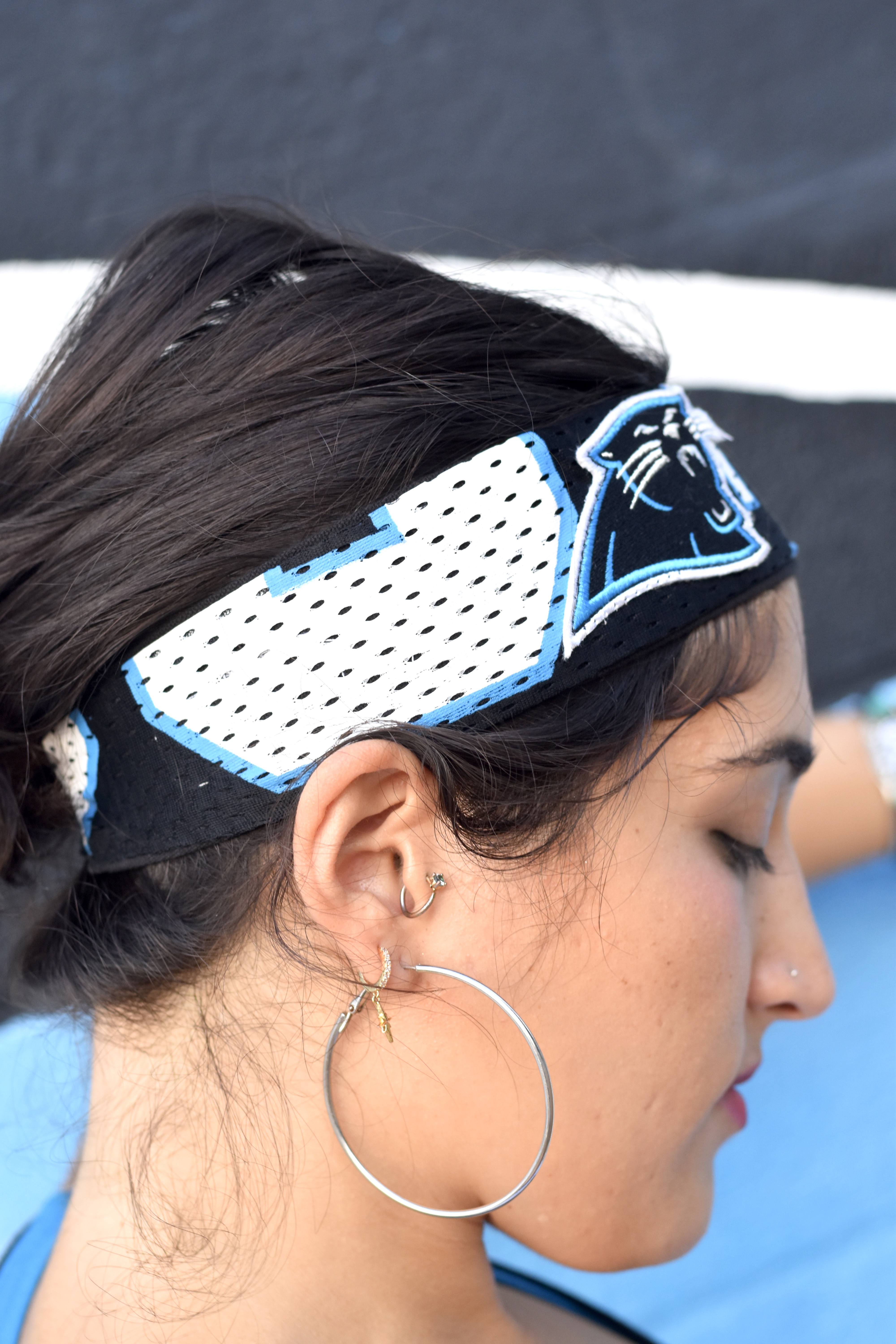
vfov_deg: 27.0
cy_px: 672
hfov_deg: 18.2
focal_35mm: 75
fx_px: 2800
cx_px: 448
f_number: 4
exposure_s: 1/60
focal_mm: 50
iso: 640
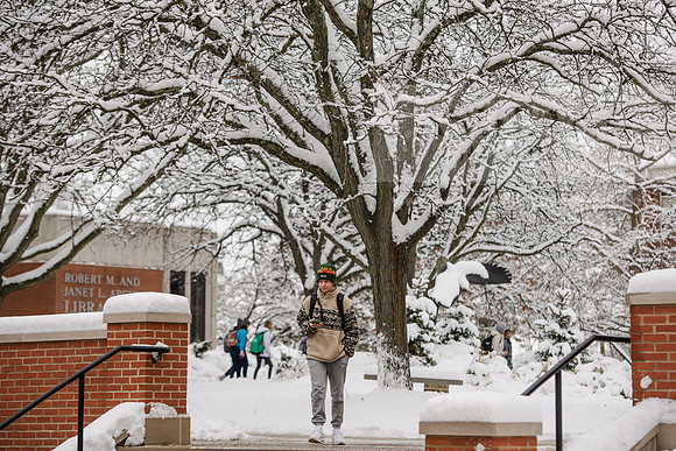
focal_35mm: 110
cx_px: 338
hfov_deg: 18.6
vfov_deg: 12.5
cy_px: 226
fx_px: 2066
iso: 125
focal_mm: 110
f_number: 4
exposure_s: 1/400
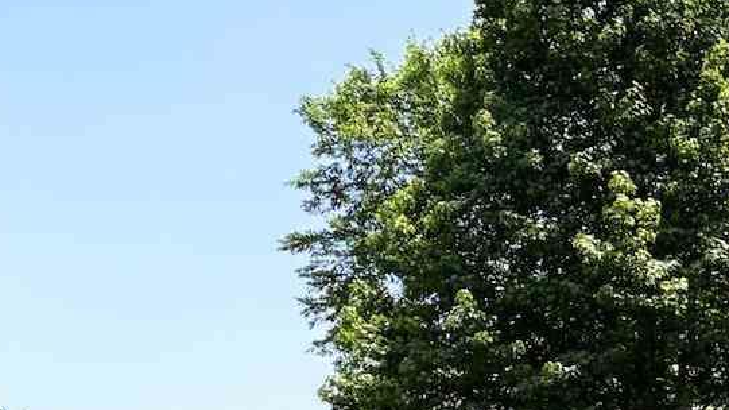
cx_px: -271
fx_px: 2590
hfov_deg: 15.1
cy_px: 449
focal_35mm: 134
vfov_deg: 9.0
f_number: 1.6
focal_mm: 5.96
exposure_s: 1/2283
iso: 50
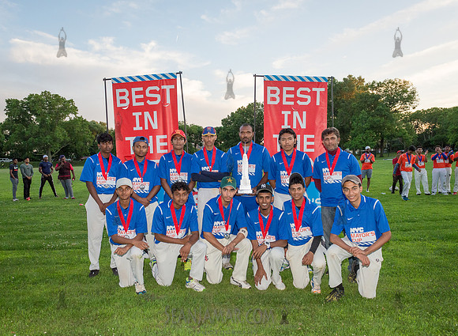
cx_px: 233
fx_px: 372
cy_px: 187
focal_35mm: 28
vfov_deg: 48.4
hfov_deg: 63.2
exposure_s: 1/1250
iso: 1600
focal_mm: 24
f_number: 4.5
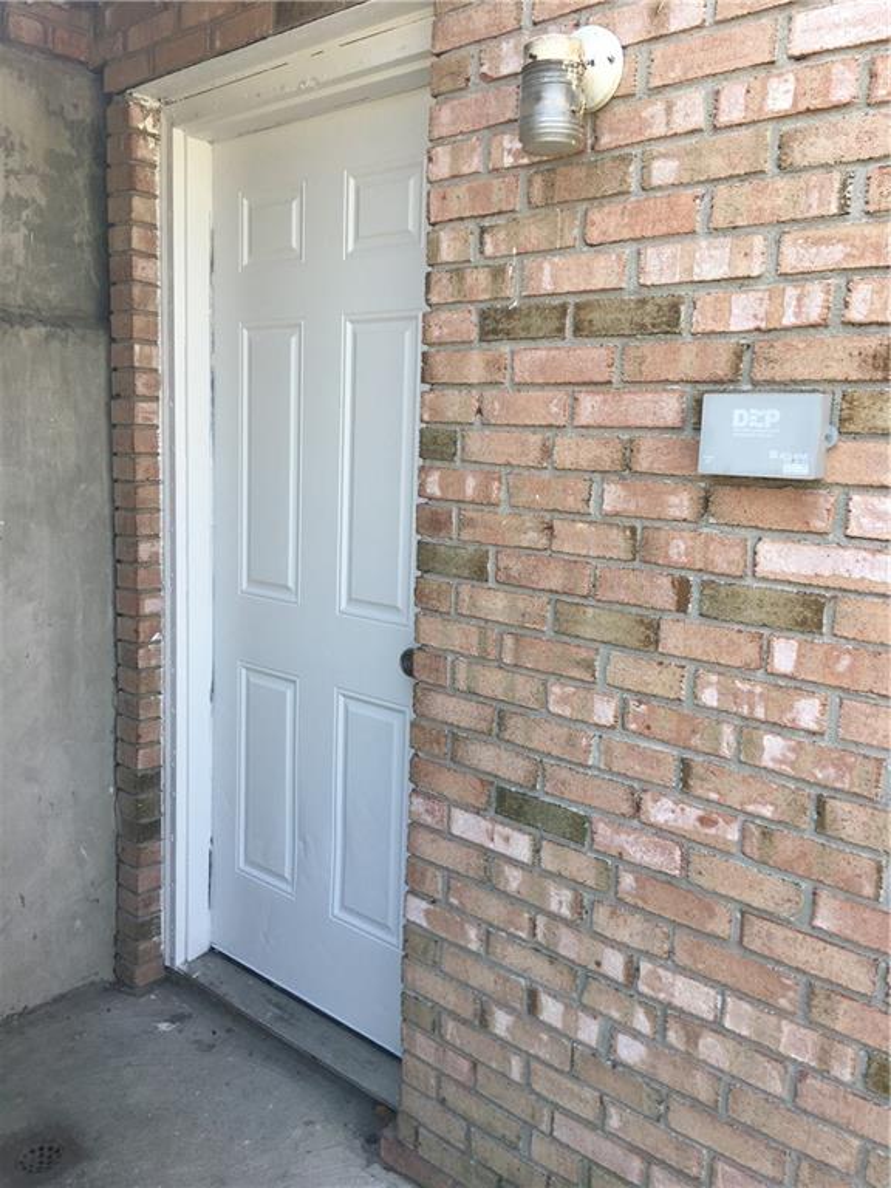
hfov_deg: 48.2
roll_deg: -0.8
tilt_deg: -7.3
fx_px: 995
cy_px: 594
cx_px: 446
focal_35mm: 29
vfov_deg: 61.7
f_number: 2.2
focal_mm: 4.15
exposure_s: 1/167
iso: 25
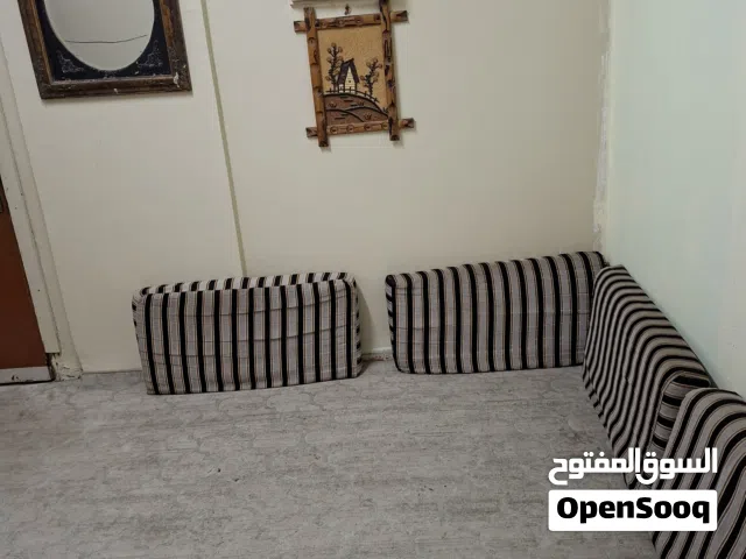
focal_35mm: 23
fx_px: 496
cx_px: 373
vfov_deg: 58.9
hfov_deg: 73.9
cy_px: 280
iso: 400
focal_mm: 5.54
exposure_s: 1/25
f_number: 1.8
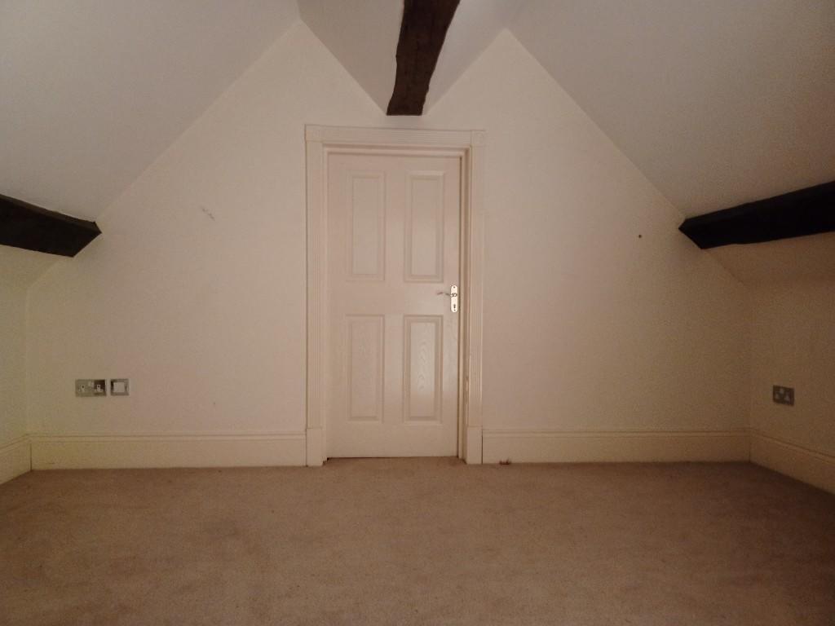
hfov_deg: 69.4
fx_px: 603
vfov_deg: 54.9
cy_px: 313
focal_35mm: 25
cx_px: 418
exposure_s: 1/10
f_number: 1.8
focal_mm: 4.6
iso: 4000
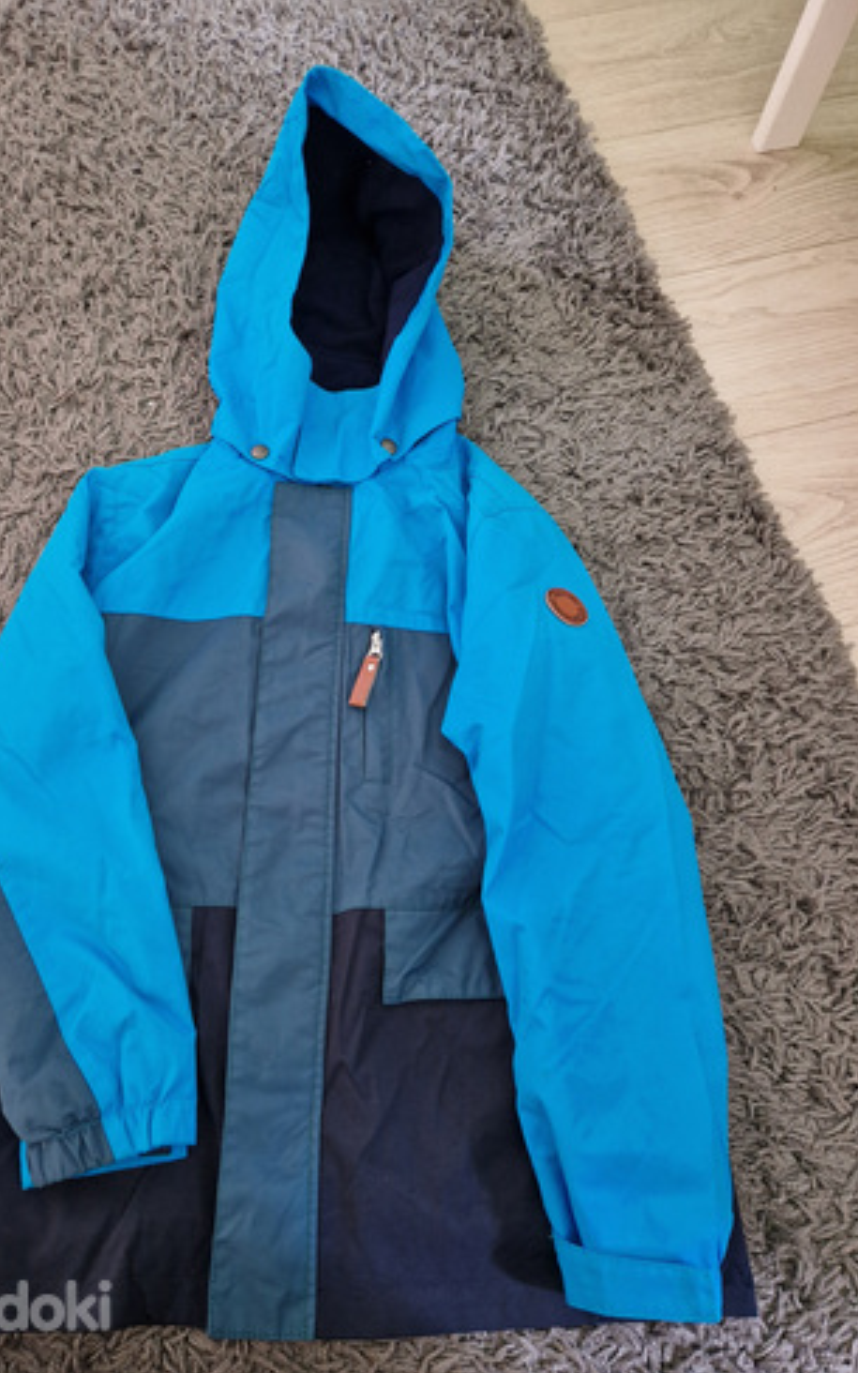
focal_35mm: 25
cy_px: 701
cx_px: 359
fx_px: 935
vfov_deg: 72.5
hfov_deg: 49.1
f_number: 1.8
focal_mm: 5.4
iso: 640
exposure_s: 1/25
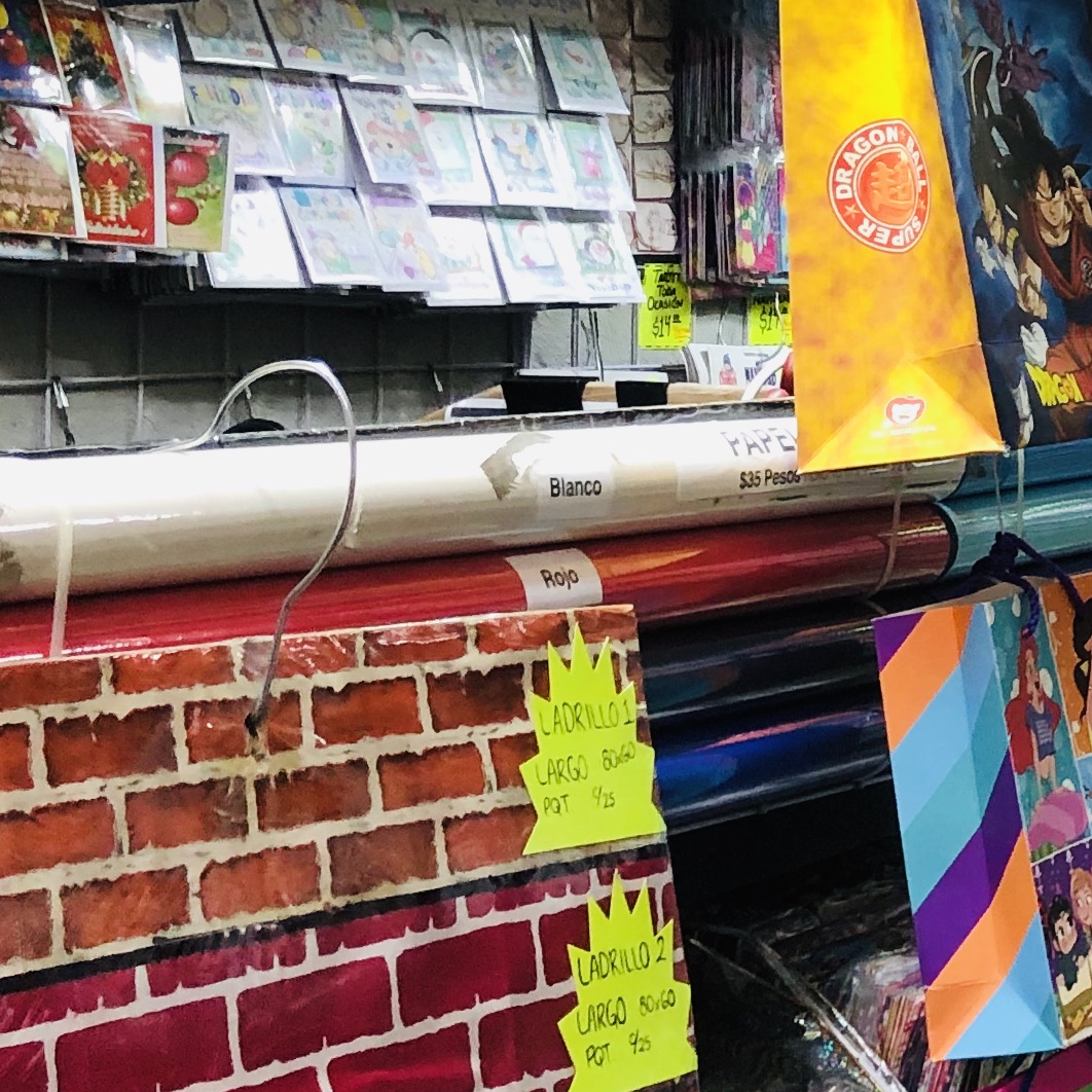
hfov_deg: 16.1
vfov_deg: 18.4
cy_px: 357
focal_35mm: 94
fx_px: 3355
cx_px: 1867
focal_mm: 4
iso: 40
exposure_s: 1/15
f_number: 1.8
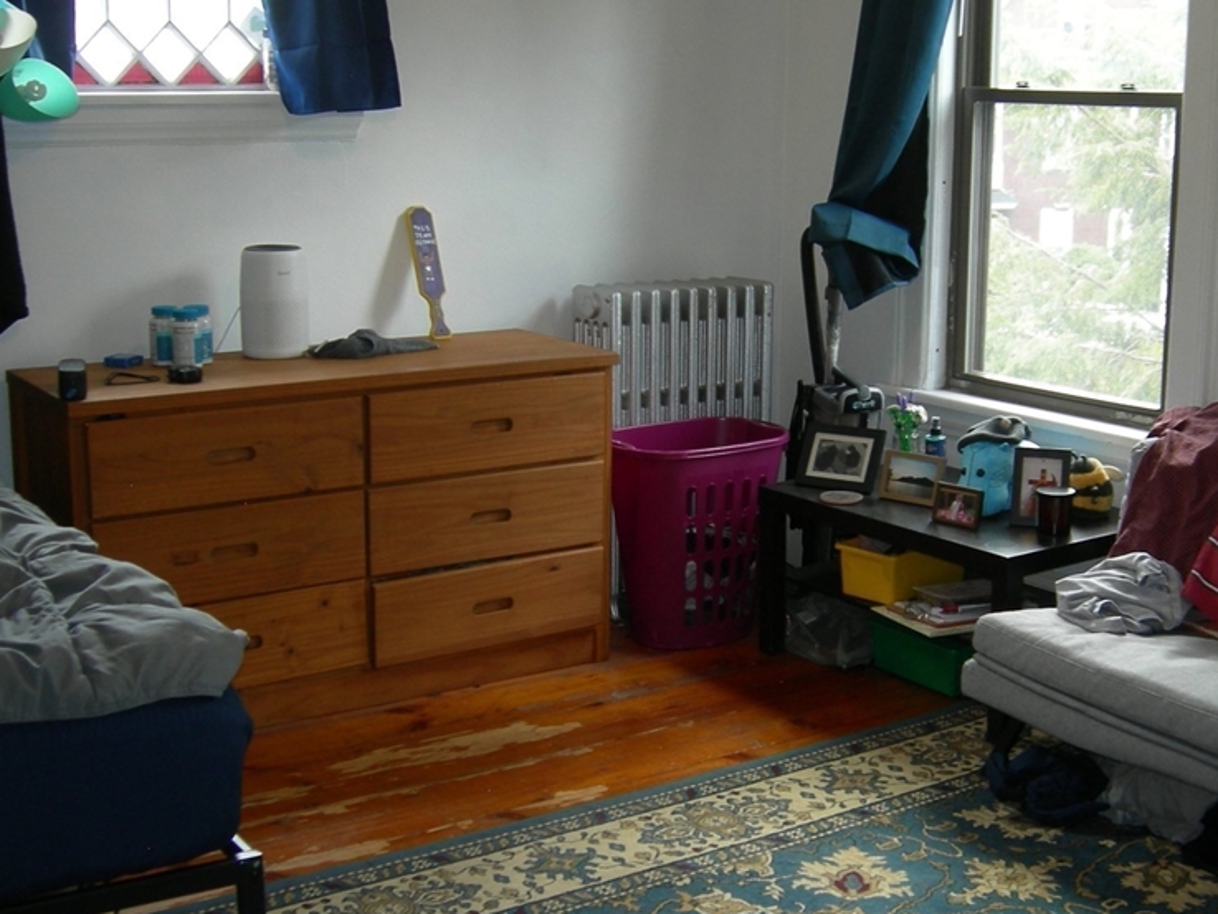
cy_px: 484
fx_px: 1760
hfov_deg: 37.9
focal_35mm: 50
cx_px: 778
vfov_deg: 29.1
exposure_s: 1/30
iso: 64
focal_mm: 7.5
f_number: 2.7
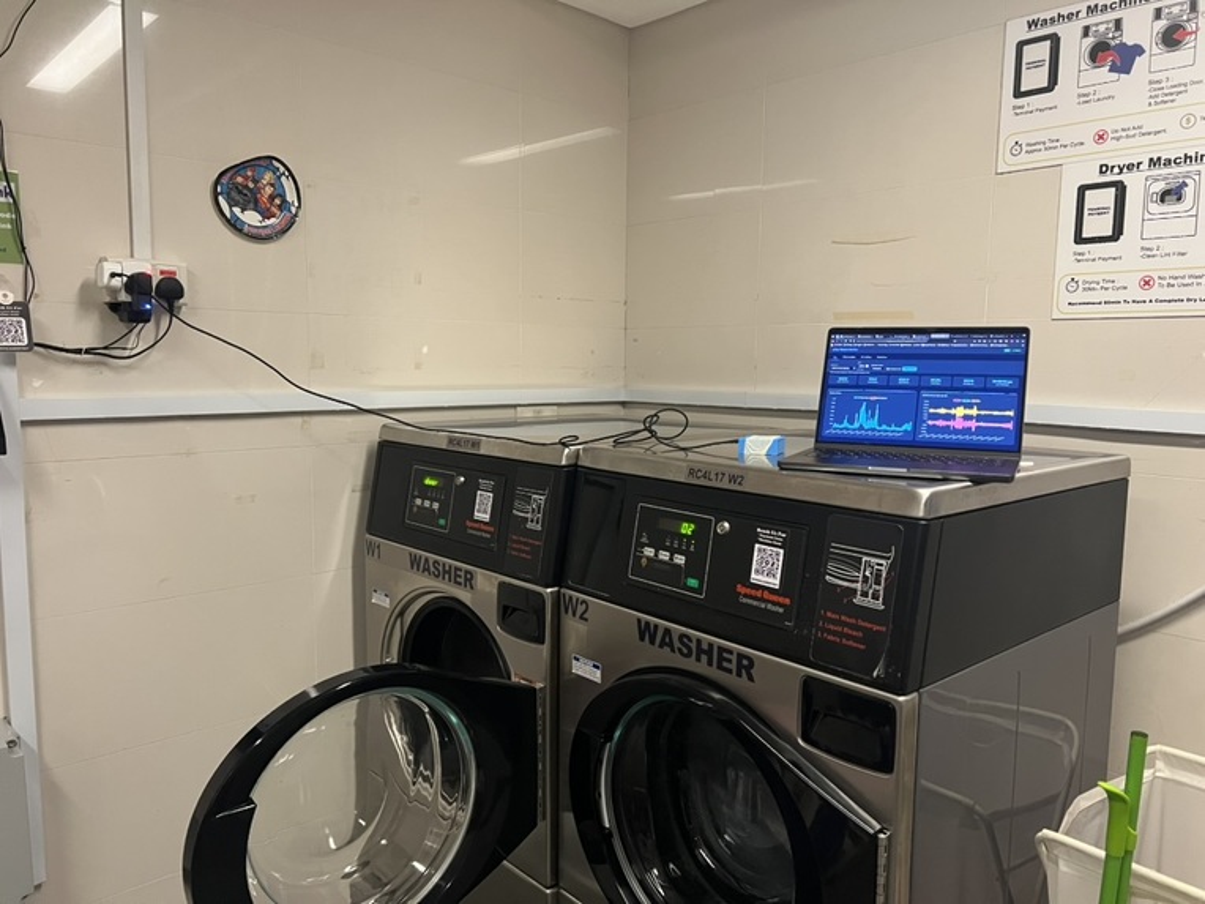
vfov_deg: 53.1
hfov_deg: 67.3
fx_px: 905
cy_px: 452
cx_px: 602
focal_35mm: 26
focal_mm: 5.7
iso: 400
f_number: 1.5
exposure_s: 1/60
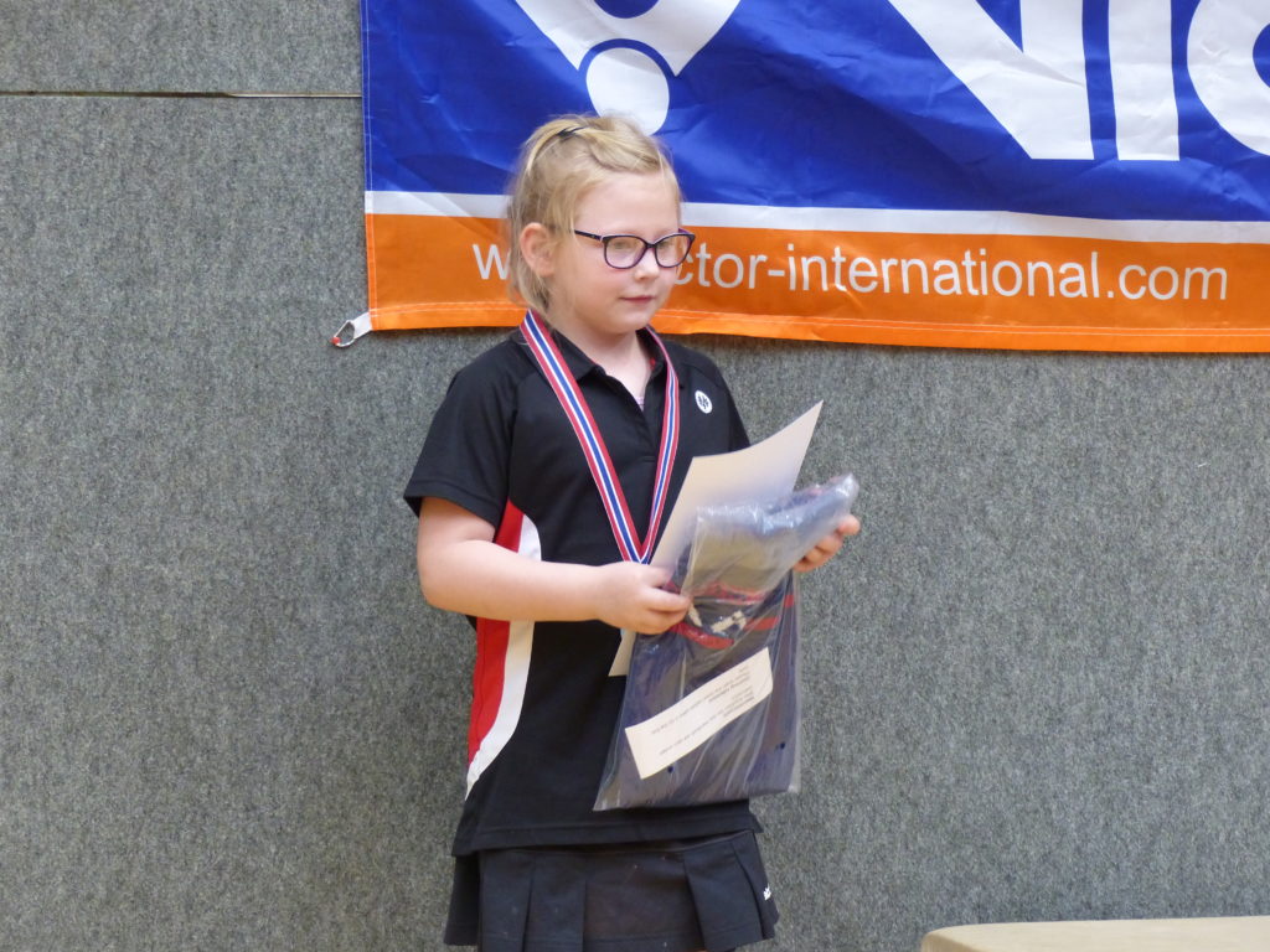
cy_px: 476
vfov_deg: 7.7
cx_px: 635
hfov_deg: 10.3
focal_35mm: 192
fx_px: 7044
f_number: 2.8
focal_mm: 34.5
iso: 400
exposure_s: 1/60
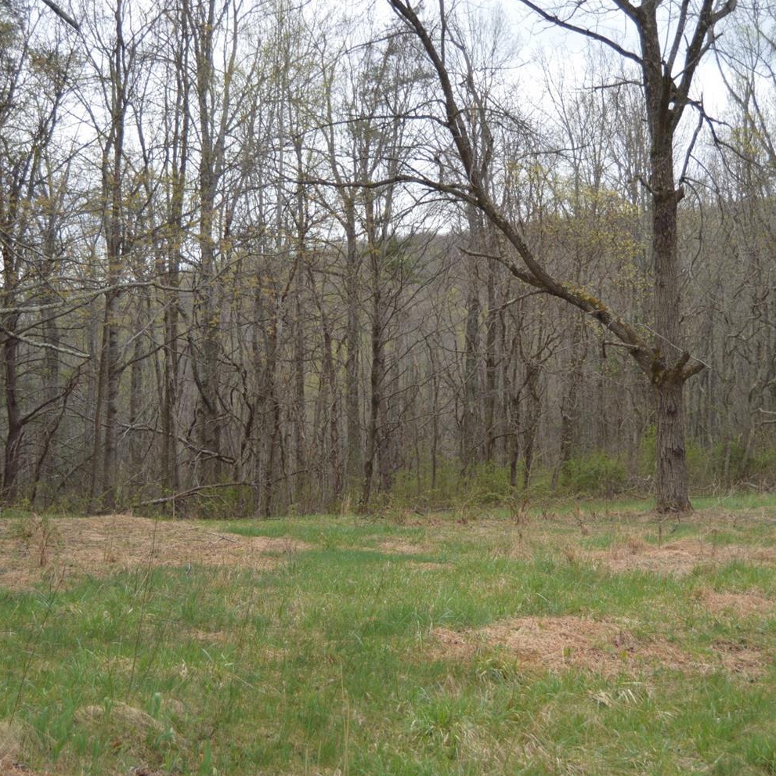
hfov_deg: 31.6
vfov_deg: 31.6
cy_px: 387
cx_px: 403
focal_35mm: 54
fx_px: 1370
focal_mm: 28
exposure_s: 1/250
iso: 100
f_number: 4
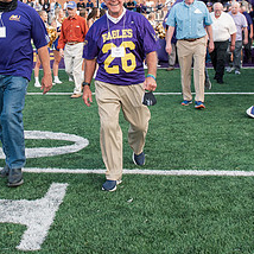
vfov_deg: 27.7
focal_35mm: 60
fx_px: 498
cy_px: 30
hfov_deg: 28.5
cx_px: 90
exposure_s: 1/400
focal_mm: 26
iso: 640
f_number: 4.5
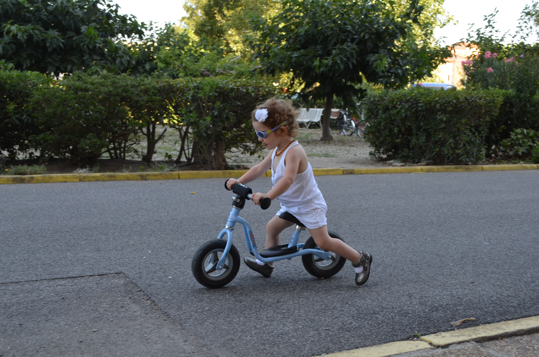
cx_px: 270
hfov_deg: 41.2
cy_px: 178
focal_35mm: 48
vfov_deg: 28.0
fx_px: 717
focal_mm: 32
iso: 200
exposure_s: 1/160
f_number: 6.3
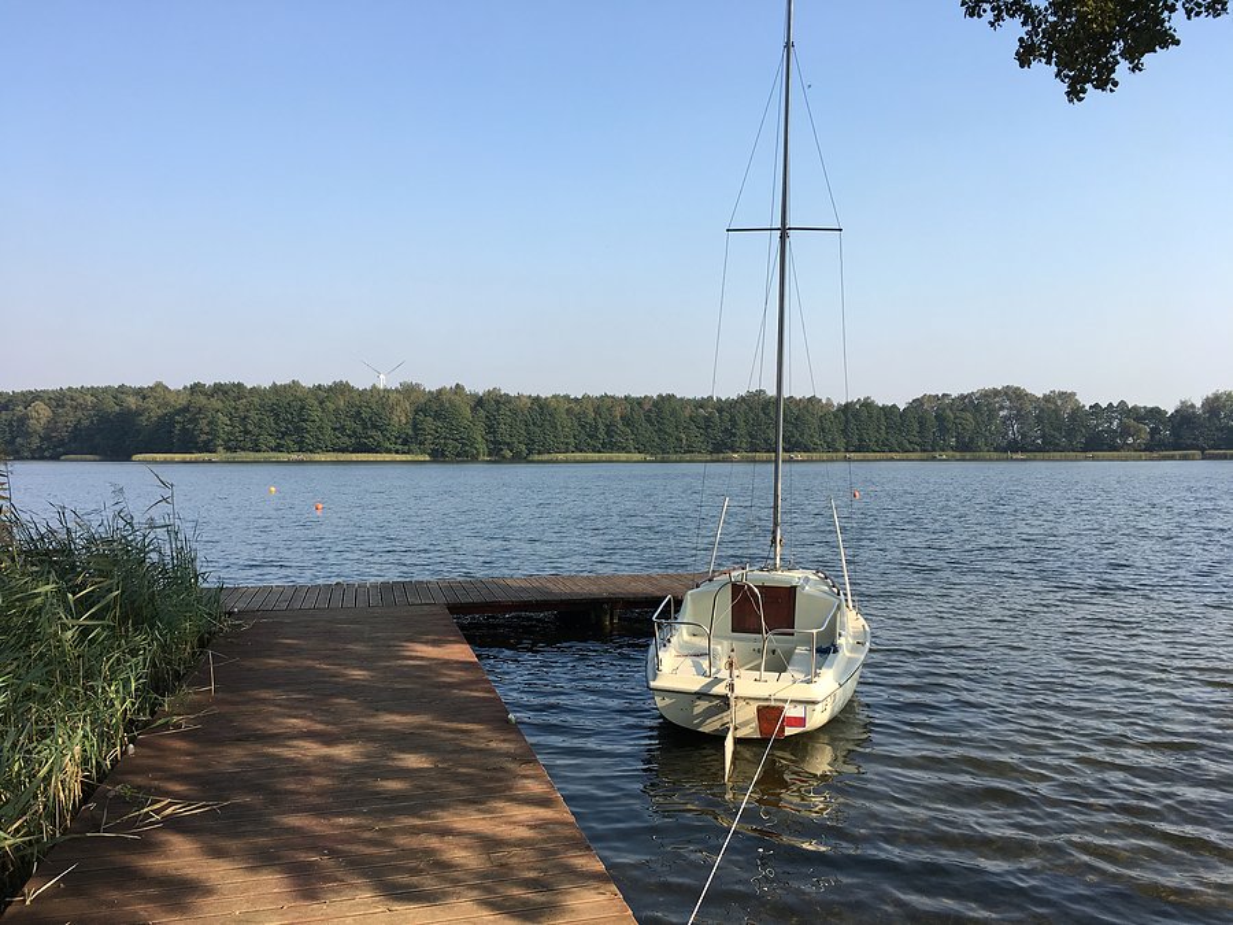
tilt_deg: -1.7
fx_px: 1033
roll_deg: +0.1
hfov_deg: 61.7
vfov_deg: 48.2
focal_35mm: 29
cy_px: 462
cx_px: 616
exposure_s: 1/894
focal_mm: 4.15
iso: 25
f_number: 2.2
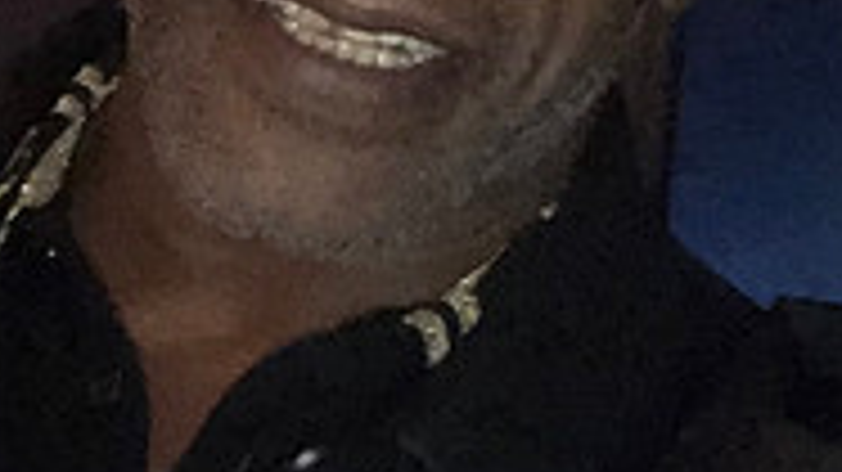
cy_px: -4
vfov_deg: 11.1
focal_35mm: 108
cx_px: 549
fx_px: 2410
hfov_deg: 19.8
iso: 1600
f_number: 2.2
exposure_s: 1/16
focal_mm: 2.87
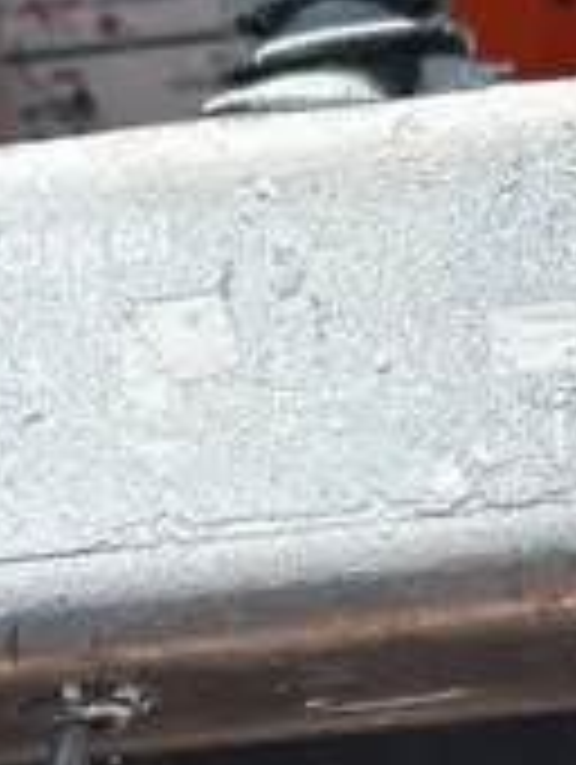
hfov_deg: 13.2
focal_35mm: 112
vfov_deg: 17.1
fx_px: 2479
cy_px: 799
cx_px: 392
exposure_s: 1/4115
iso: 50
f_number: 1.5
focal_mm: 5.7
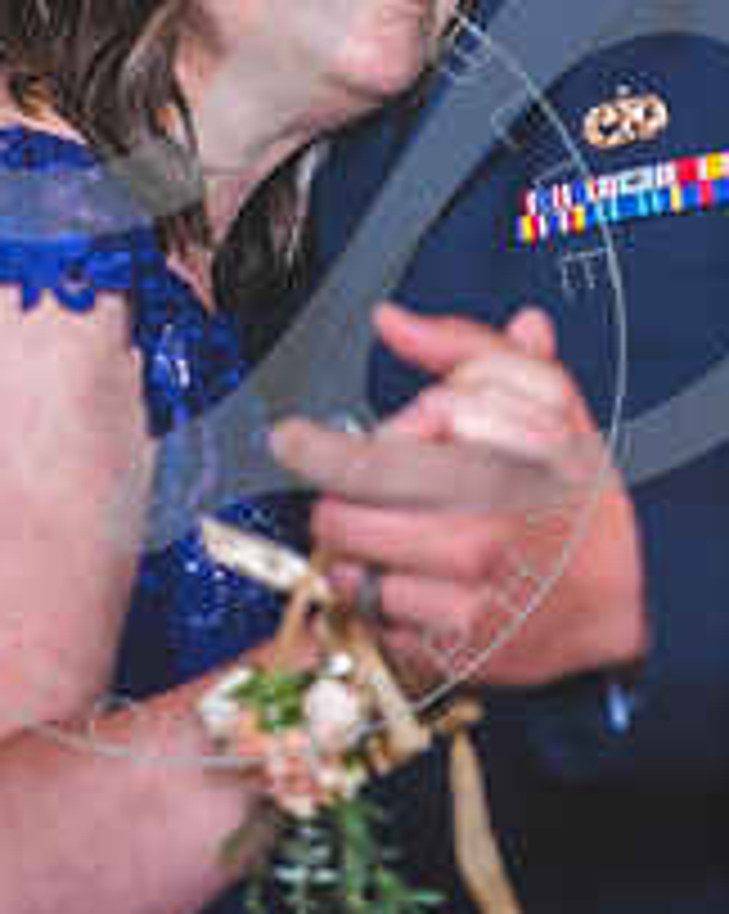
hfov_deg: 3.7
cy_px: 5
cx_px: 410
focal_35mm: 417
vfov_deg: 4.6
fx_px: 11263
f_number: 2.8
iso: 1000
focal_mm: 200
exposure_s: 1/200
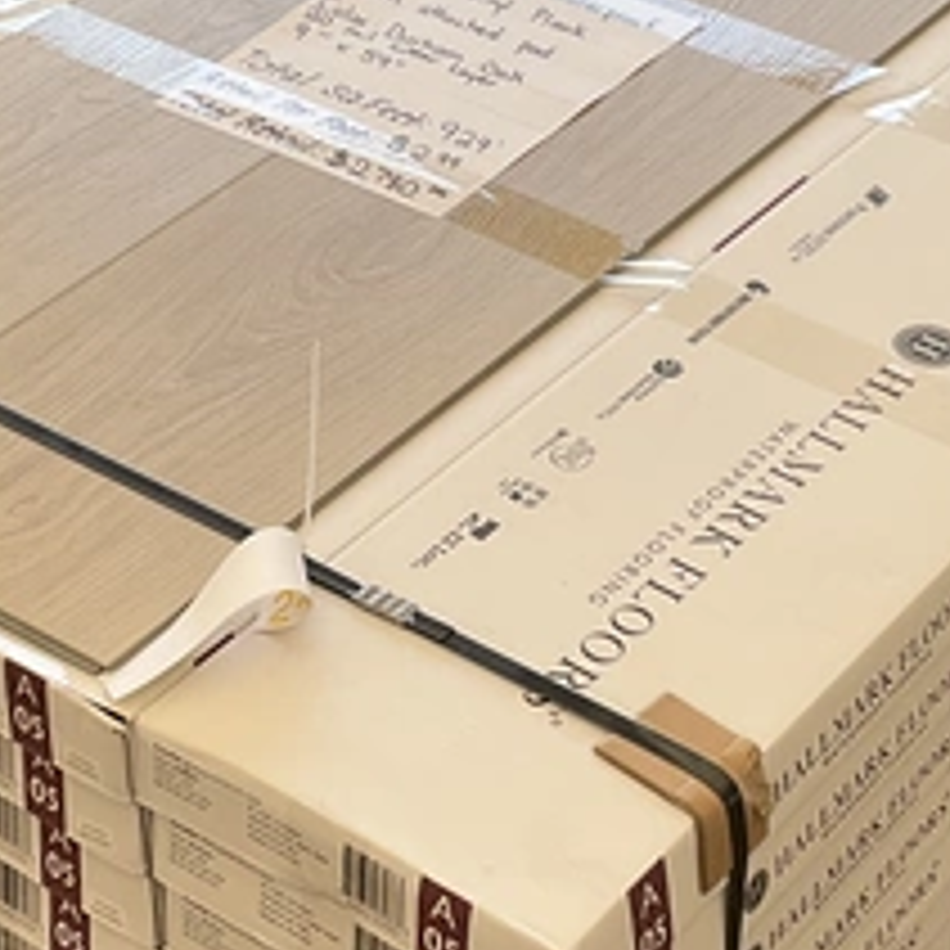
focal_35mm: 91
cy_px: 416
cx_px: 437
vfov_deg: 19.1
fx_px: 2825
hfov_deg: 19.1
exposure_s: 1/478
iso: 25
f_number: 1.8
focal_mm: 3
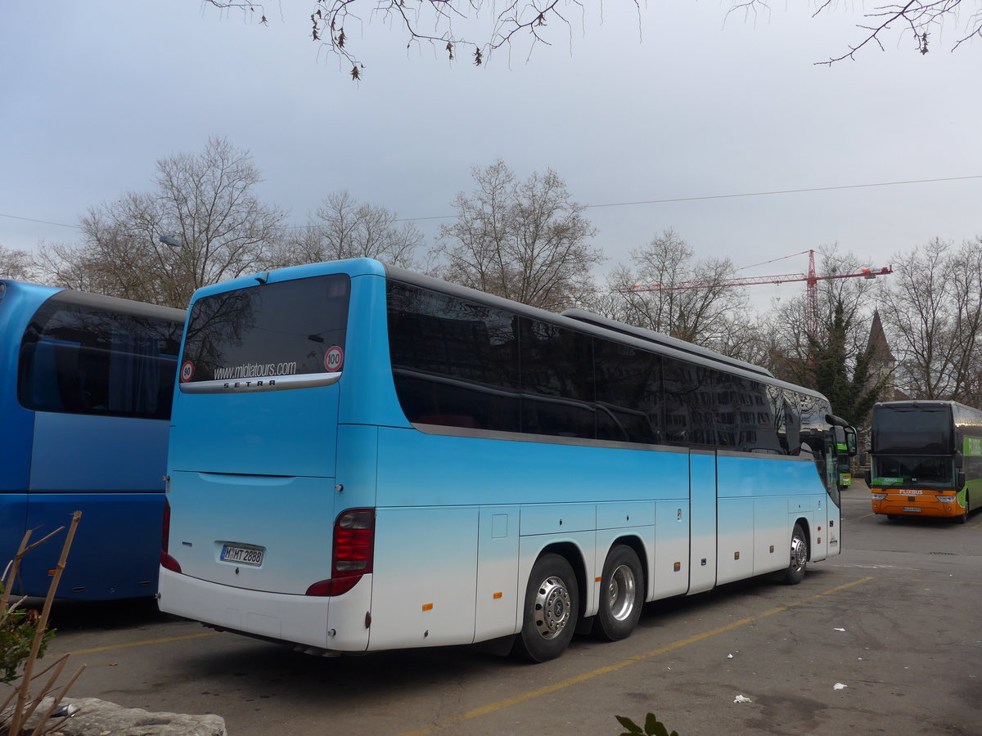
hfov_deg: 61.7
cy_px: 368
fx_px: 823
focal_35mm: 29
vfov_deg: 48.2
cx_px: 491
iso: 80
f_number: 2.8
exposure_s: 1/320
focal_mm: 6
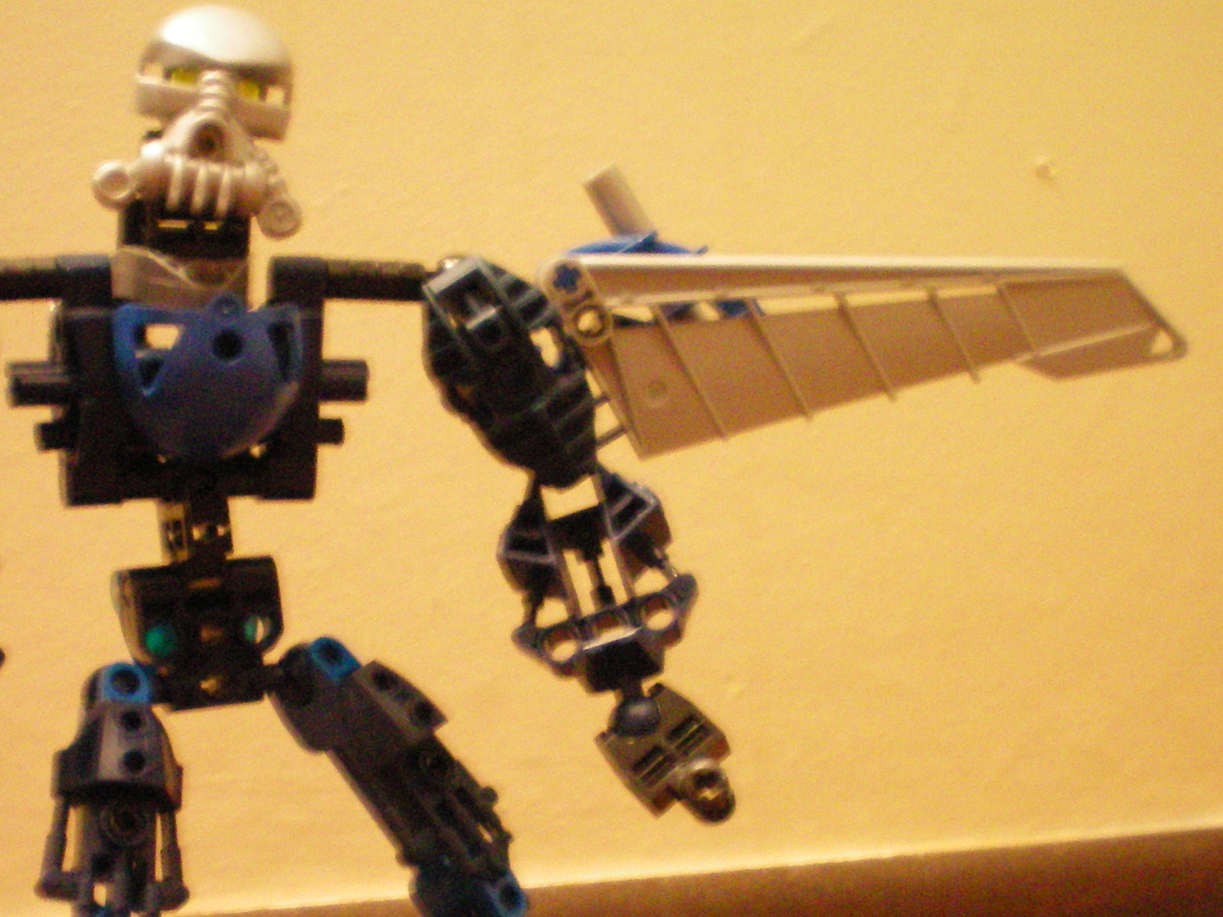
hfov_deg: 29.3
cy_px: 693
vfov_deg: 22.0
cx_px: 504
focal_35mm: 66
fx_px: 2332
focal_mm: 6.3
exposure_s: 1/4
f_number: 3.1
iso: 400
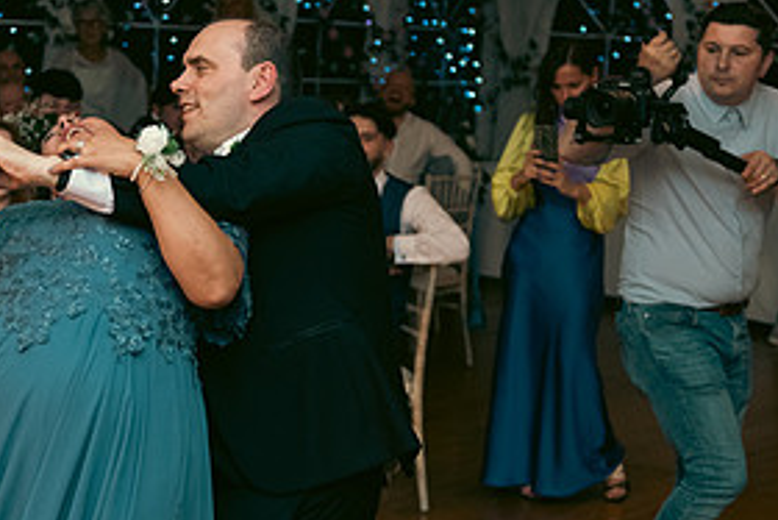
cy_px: 327
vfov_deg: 15.0
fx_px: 1968
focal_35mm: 91
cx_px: 236
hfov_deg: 22.2
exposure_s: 1/160
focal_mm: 44
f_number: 3.5
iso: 800
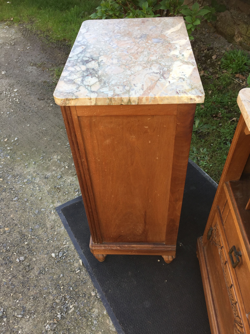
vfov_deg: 61.7
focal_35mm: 29
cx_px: 125
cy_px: 167
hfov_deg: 48.2
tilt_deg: -47.1
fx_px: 279
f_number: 2.2
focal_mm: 4.15
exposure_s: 1/187
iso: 32
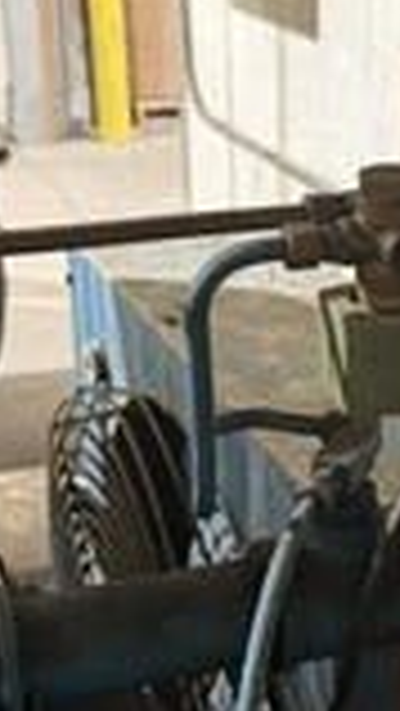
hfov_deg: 17.9
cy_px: 432
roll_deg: -1.4
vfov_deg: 31.8
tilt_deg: -31.4
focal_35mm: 66
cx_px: 378
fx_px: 1243
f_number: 1.78
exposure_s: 1/40
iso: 640
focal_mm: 6.76
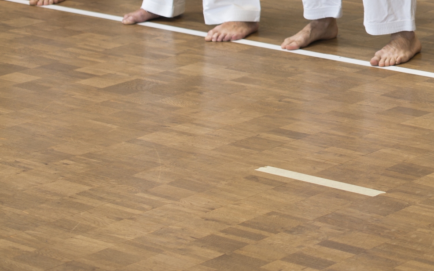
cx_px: 591
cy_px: -166
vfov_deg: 8.2
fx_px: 1833
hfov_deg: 13.0
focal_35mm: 155
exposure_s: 1/60
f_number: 4
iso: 100
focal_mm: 50
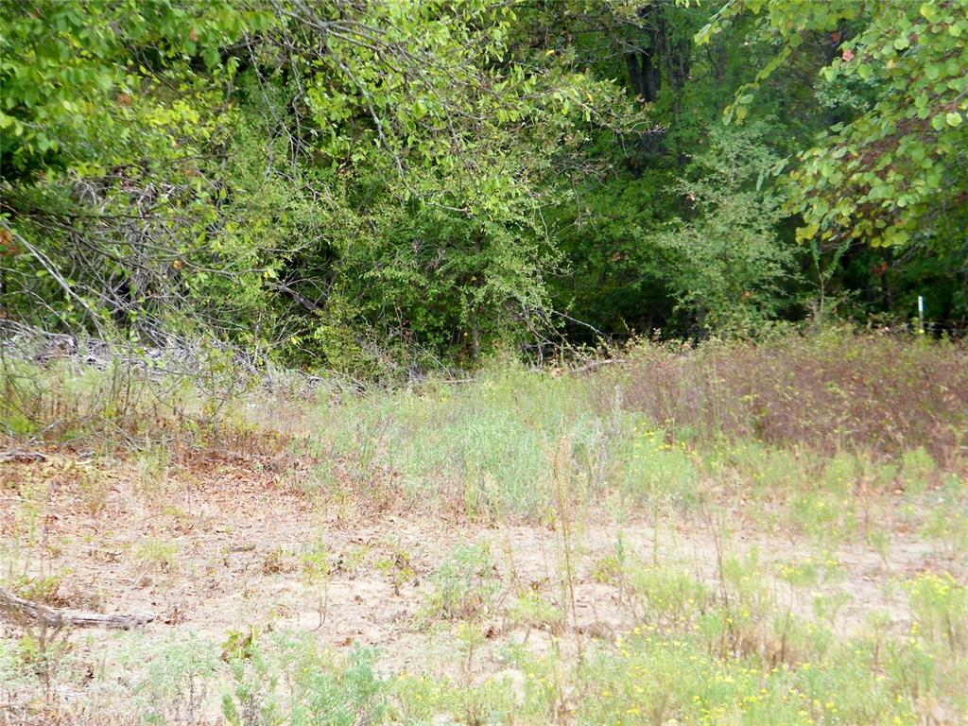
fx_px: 3160
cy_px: 363
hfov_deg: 17.4
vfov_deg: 13.1
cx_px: 484
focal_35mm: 113
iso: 80
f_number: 4.7
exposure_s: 1/40
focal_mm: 20.1
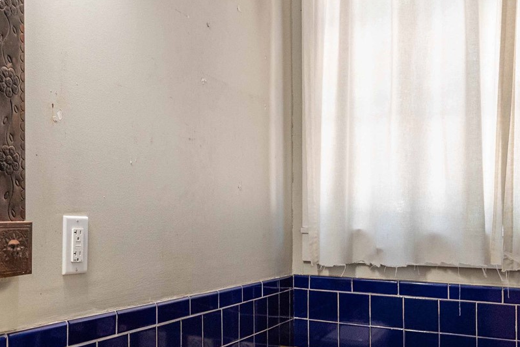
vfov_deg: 33.0
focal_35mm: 38
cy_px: 322
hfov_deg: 49.8
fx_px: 549
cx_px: 172
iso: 800
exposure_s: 1/80
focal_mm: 14
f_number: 4.5
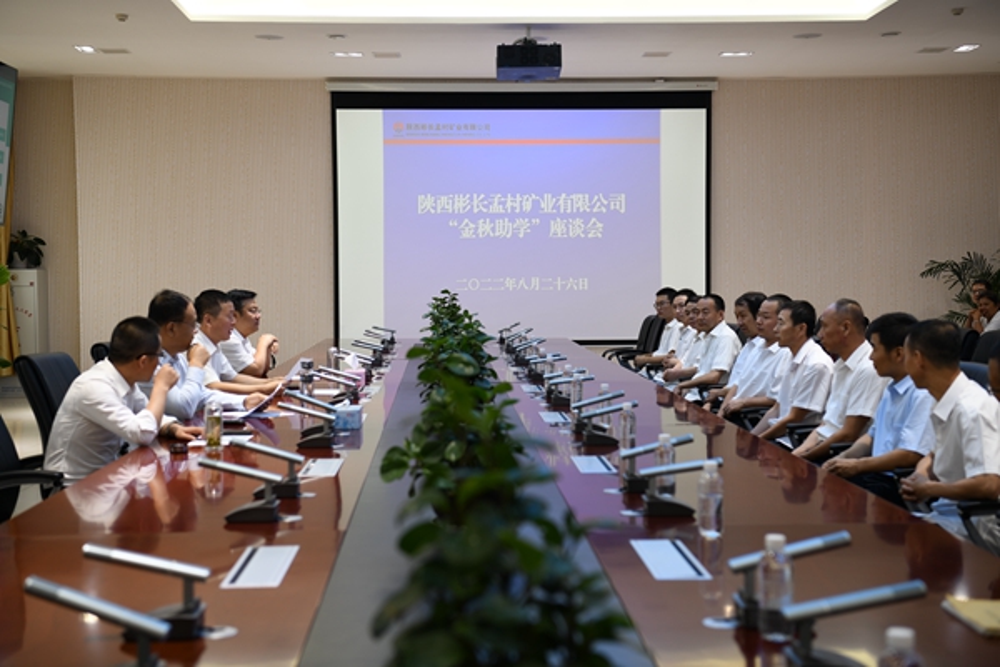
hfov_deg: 38.2
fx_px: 1444
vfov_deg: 26.0
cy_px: 334
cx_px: 500
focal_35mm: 52
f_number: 4
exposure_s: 1/60
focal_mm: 52
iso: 160
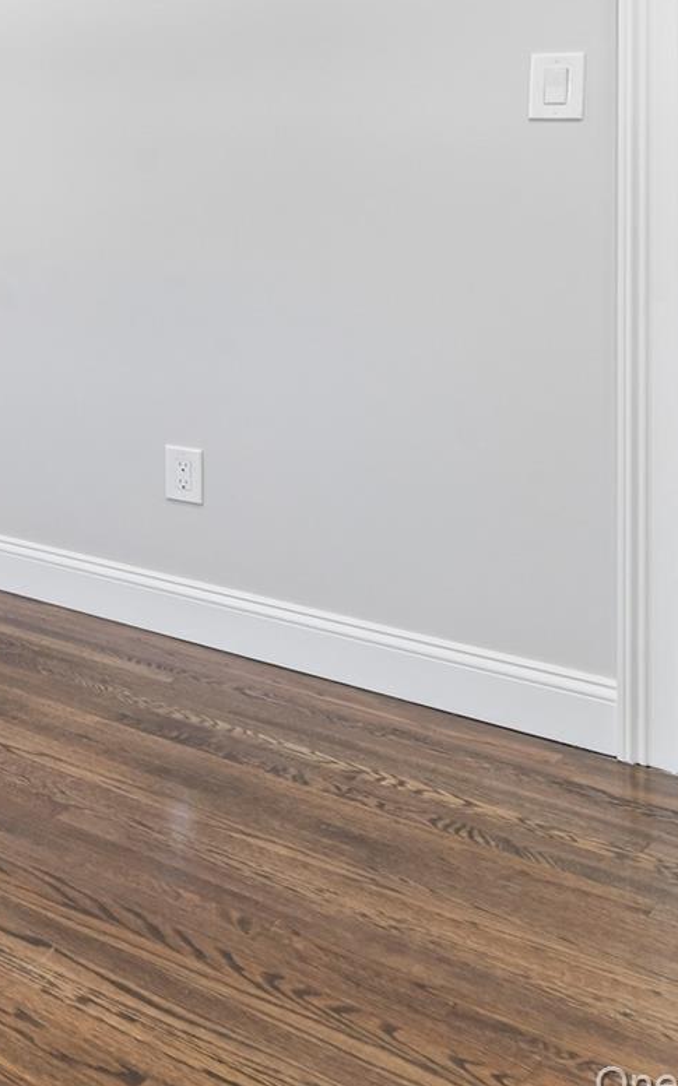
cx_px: -552
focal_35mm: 43
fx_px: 1272
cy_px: 163
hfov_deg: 20.6
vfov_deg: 43.3
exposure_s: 1/13
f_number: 9
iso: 200
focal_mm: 16
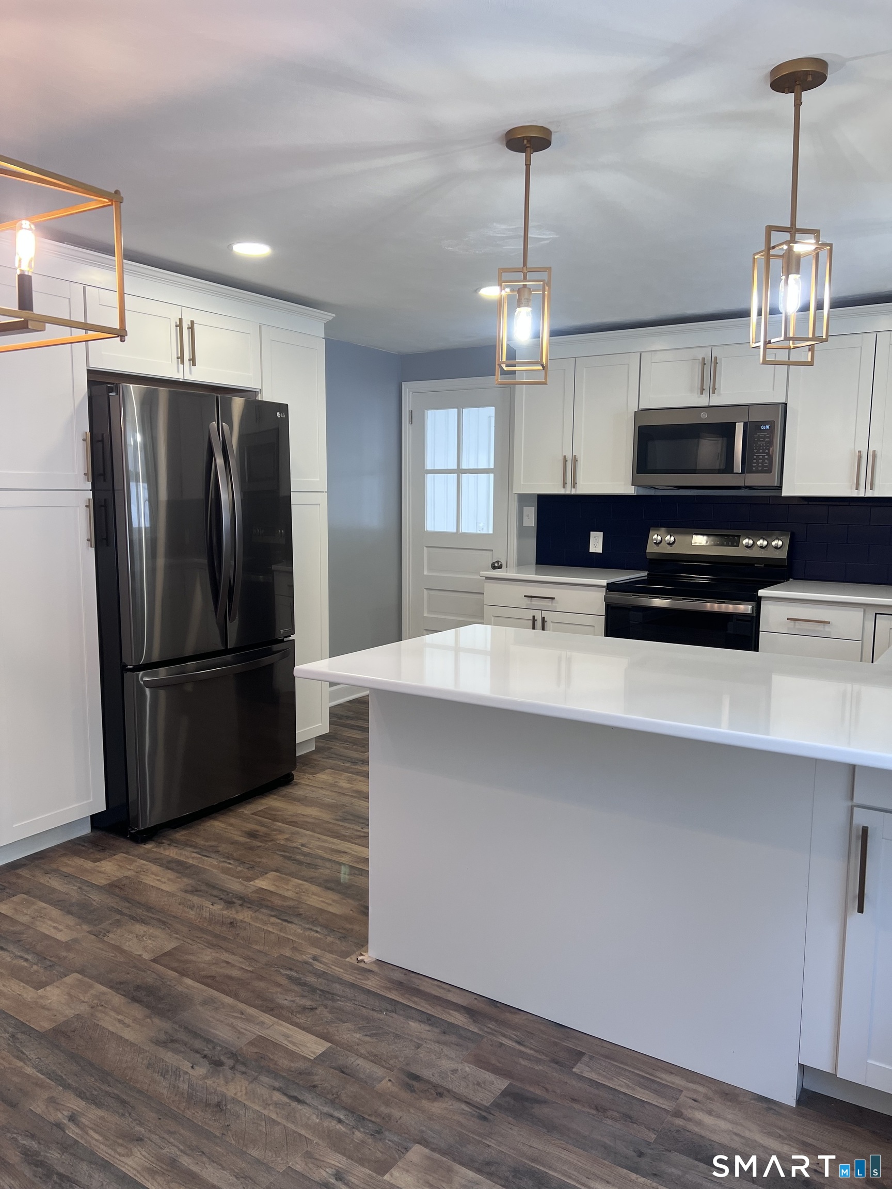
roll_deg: -0.5
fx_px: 893
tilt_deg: -7.6
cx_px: 446
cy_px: 594
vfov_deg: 67.3
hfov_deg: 53.1
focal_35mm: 26
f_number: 1.5
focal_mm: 5.7
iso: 64
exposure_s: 1/120
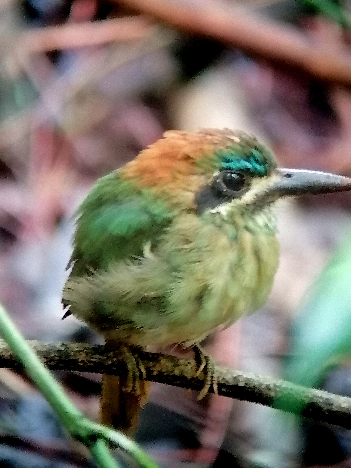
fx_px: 1055
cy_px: 234
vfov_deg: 25.0
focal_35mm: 78
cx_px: 176
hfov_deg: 18.9
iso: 640
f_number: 1.8
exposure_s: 1/15
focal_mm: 3.95
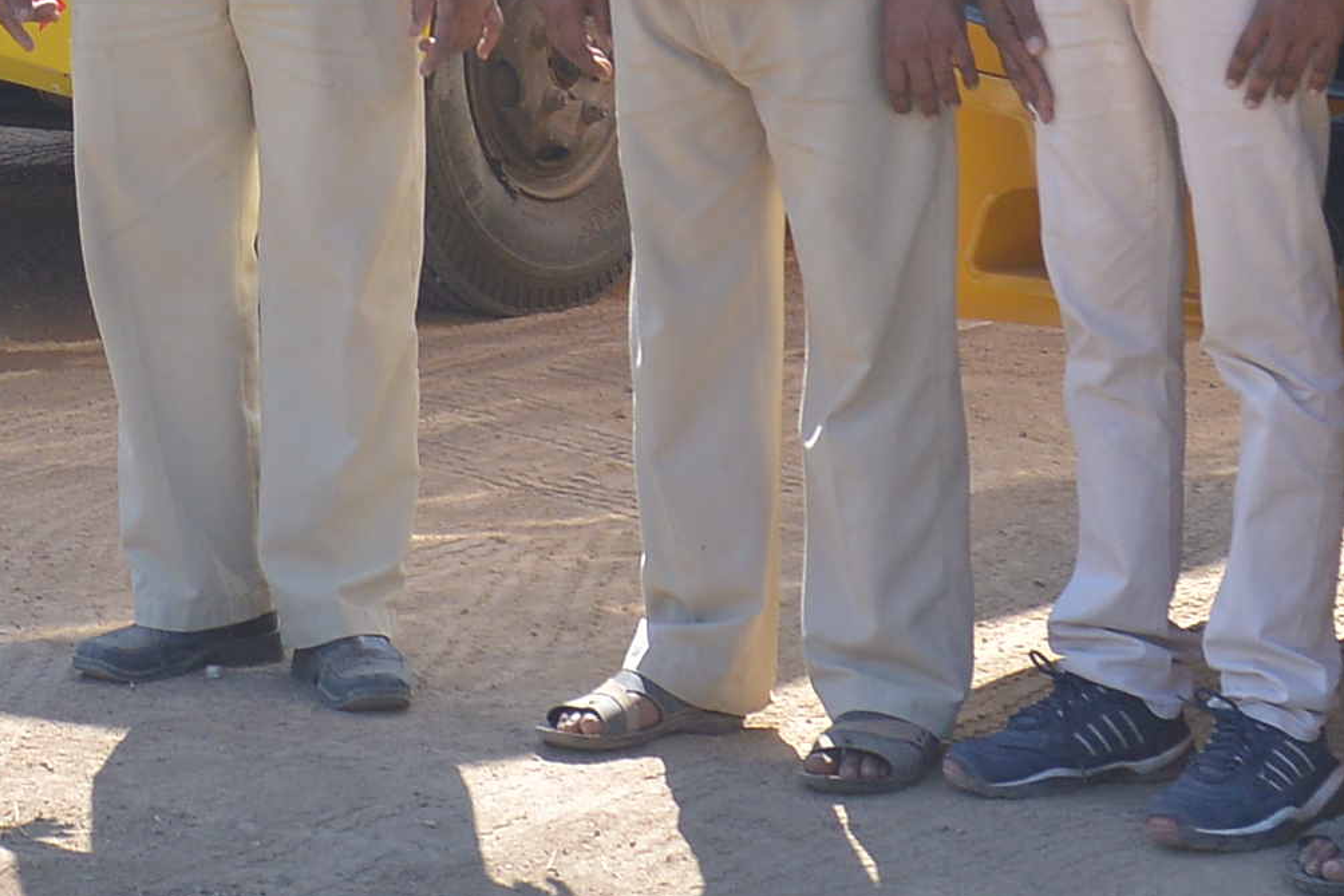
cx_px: 64
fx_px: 6569
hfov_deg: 11.6
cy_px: -1132
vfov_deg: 7.4
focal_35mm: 176
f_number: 4.5
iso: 400
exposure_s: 1/1250
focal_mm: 32
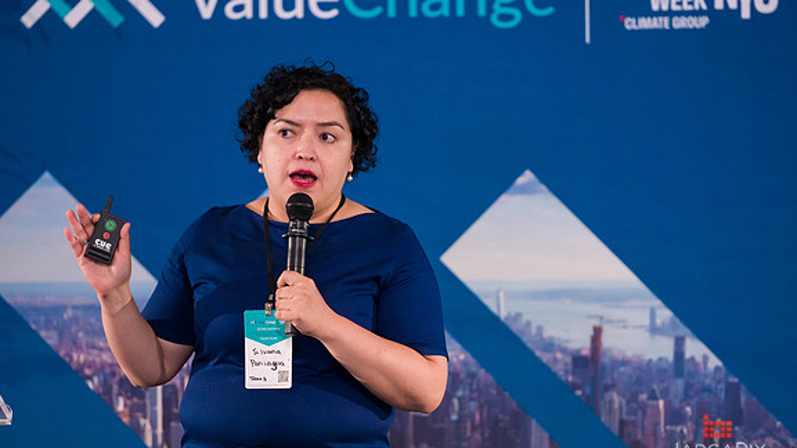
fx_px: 4628
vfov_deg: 5.5
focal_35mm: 219
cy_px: 206
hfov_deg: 9.8
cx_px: 379
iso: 3200
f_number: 3.2
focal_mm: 190
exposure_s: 1/200
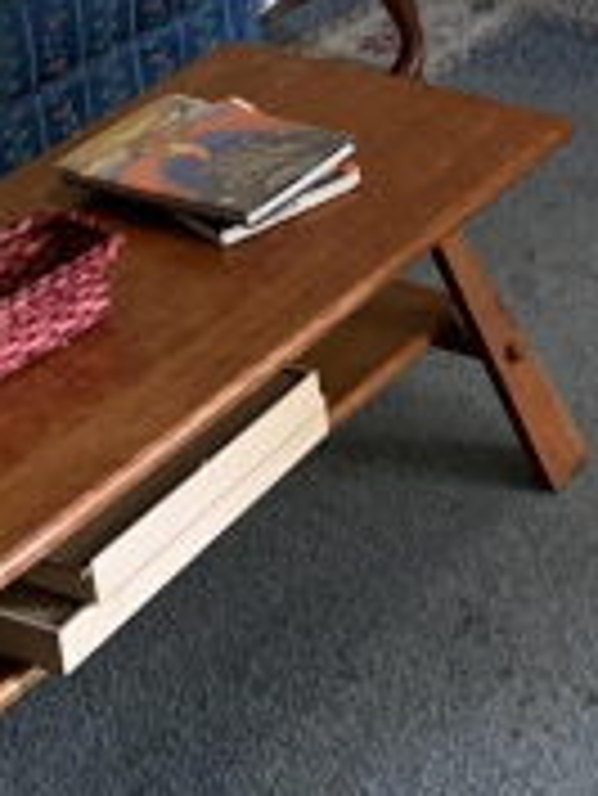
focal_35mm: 98
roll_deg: -1.8
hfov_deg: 13.6
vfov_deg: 18.3
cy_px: -313
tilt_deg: -17.8
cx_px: 1048
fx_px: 2255
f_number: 1.8
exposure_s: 1/60
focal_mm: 4.25
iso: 320
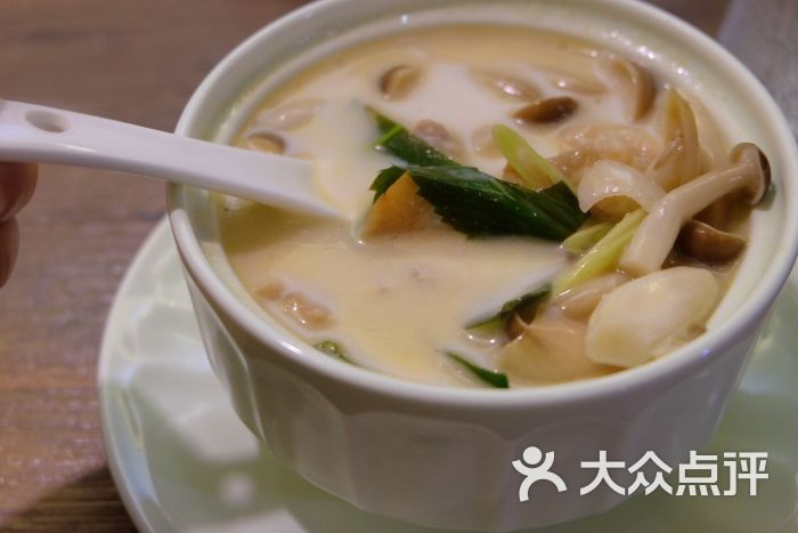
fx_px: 931
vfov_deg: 31.9
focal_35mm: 42
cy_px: 266
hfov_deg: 46.4
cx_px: 399
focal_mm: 28.2
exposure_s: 1/15
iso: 800
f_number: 4.5
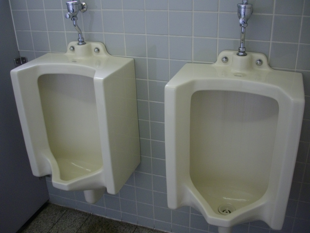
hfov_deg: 50.1
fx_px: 331
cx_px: 155
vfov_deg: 38.7
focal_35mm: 37
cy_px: 116
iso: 200
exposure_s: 1/100
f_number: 2.8
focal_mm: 6.2
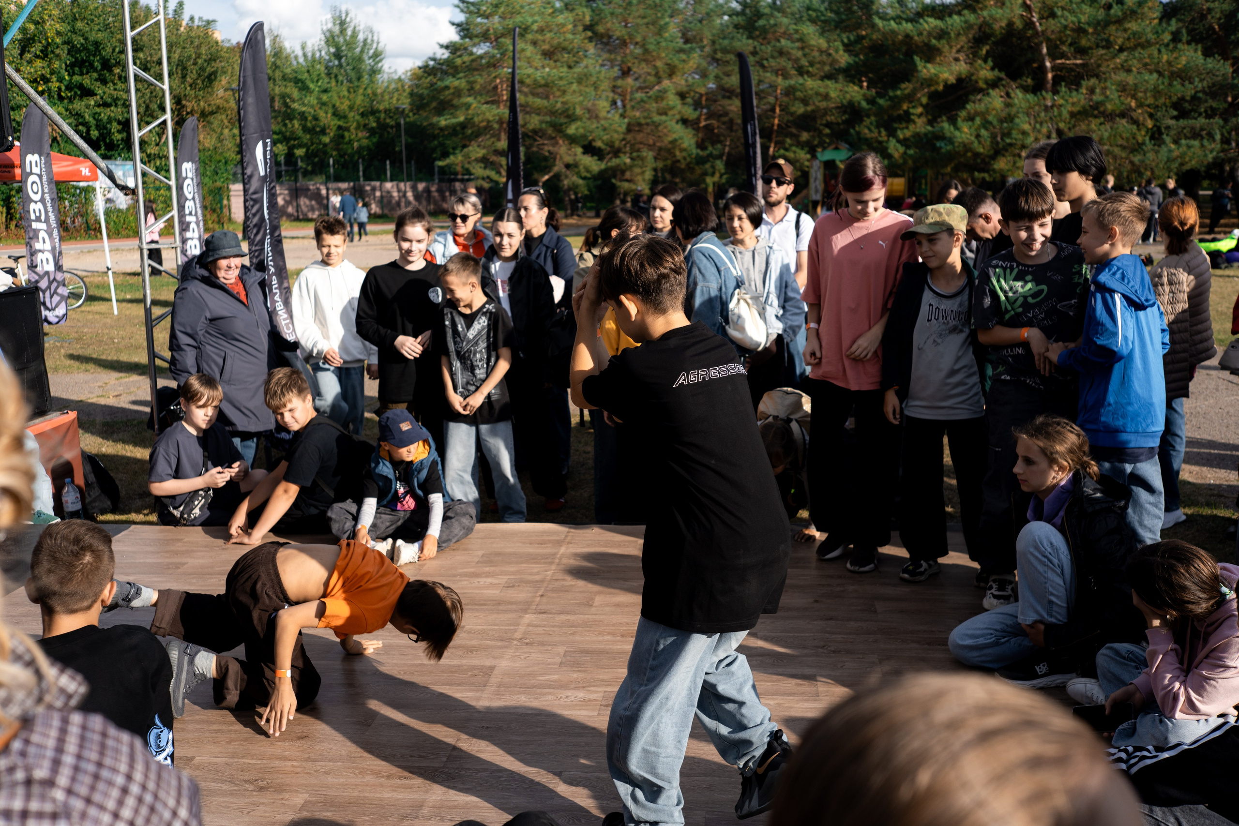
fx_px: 1205
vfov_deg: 37.9
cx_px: 620
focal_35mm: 35
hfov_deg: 54.4
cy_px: 413
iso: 100
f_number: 4
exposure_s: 1/800
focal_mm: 35
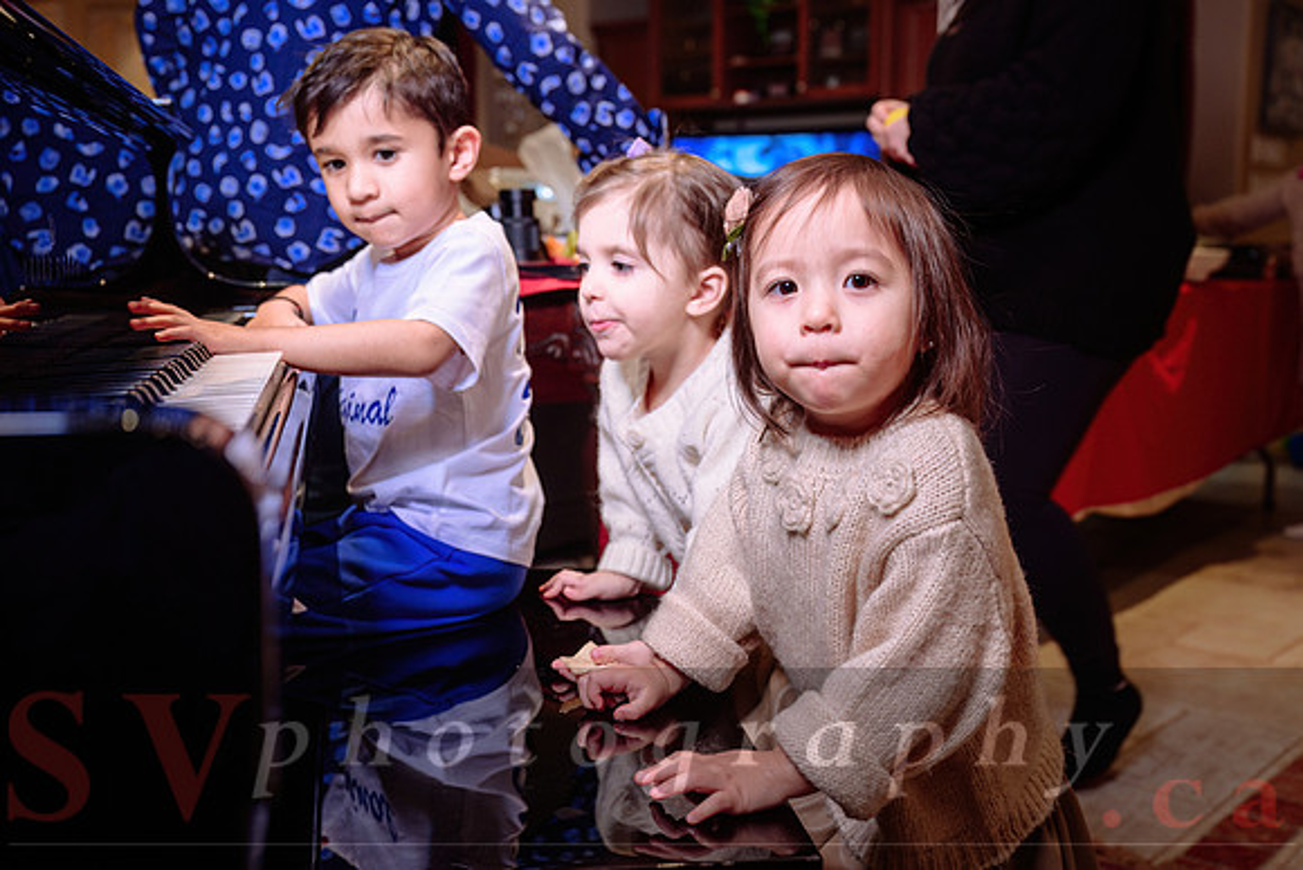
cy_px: 415
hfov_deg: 49.4
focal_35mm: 39
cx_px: 697
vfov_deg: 34.2
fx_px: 1415
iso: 500
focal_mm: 36
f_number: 4
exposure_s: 1/60
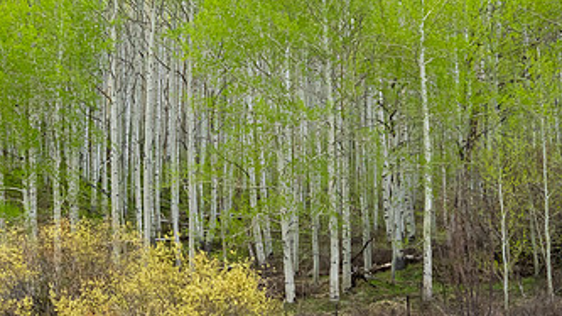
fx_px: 849
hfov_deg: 36.6
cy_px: 118
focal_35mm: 57
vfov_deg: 21.0
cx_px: 247
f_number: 8
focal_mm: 9
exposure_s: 1/200
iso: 250
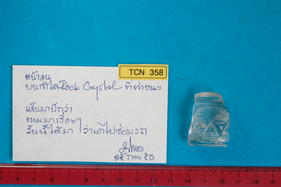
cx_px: 140
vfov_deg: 13.0
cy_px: 94
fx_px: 819
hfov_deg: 19.5
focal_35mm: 105
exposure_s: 1/5
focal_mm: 70
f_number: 29
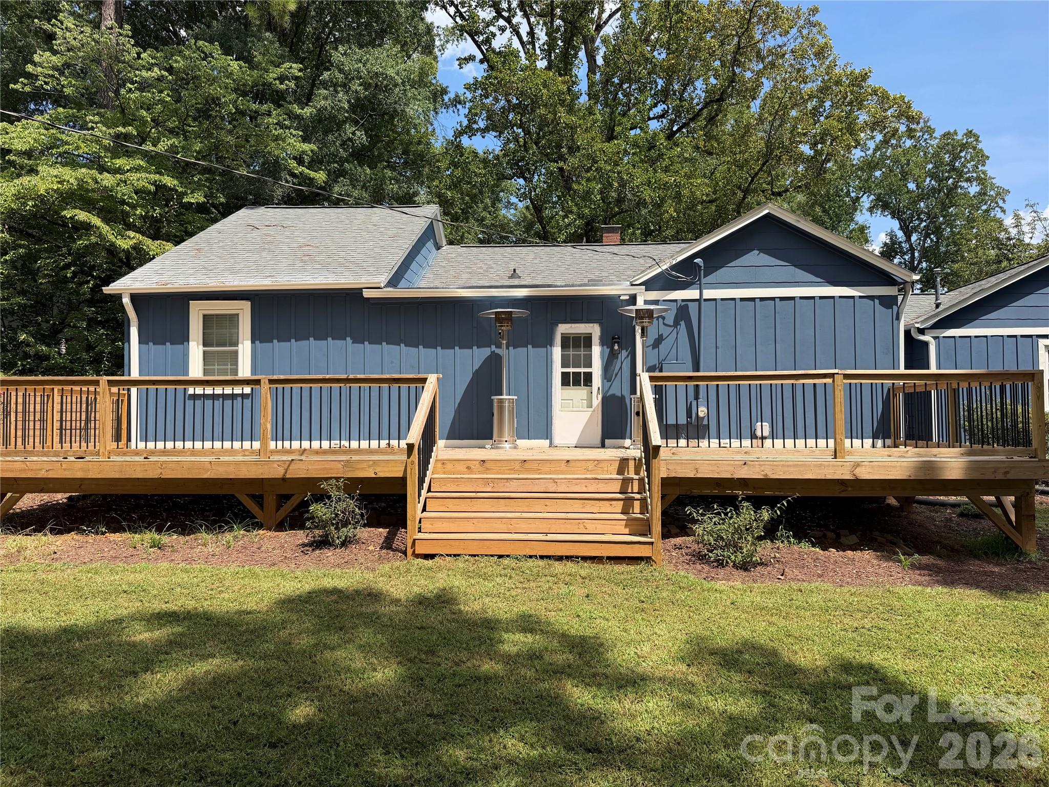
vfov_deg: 56.8
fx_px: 727
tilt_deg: +2.6
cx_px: 524
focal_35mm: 24
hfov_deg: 71.6
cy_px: 394
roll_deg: +0.8
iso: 80
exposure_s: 1/2801
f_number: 1.78
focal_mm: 6.76
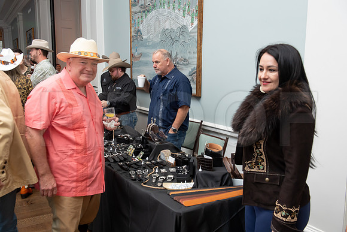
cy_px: 116
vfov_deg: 38.1
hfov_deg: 54.8
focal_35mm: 35
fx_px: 335
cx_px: 174
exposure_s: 1/100
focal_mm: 34
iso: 2500
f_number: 5.6
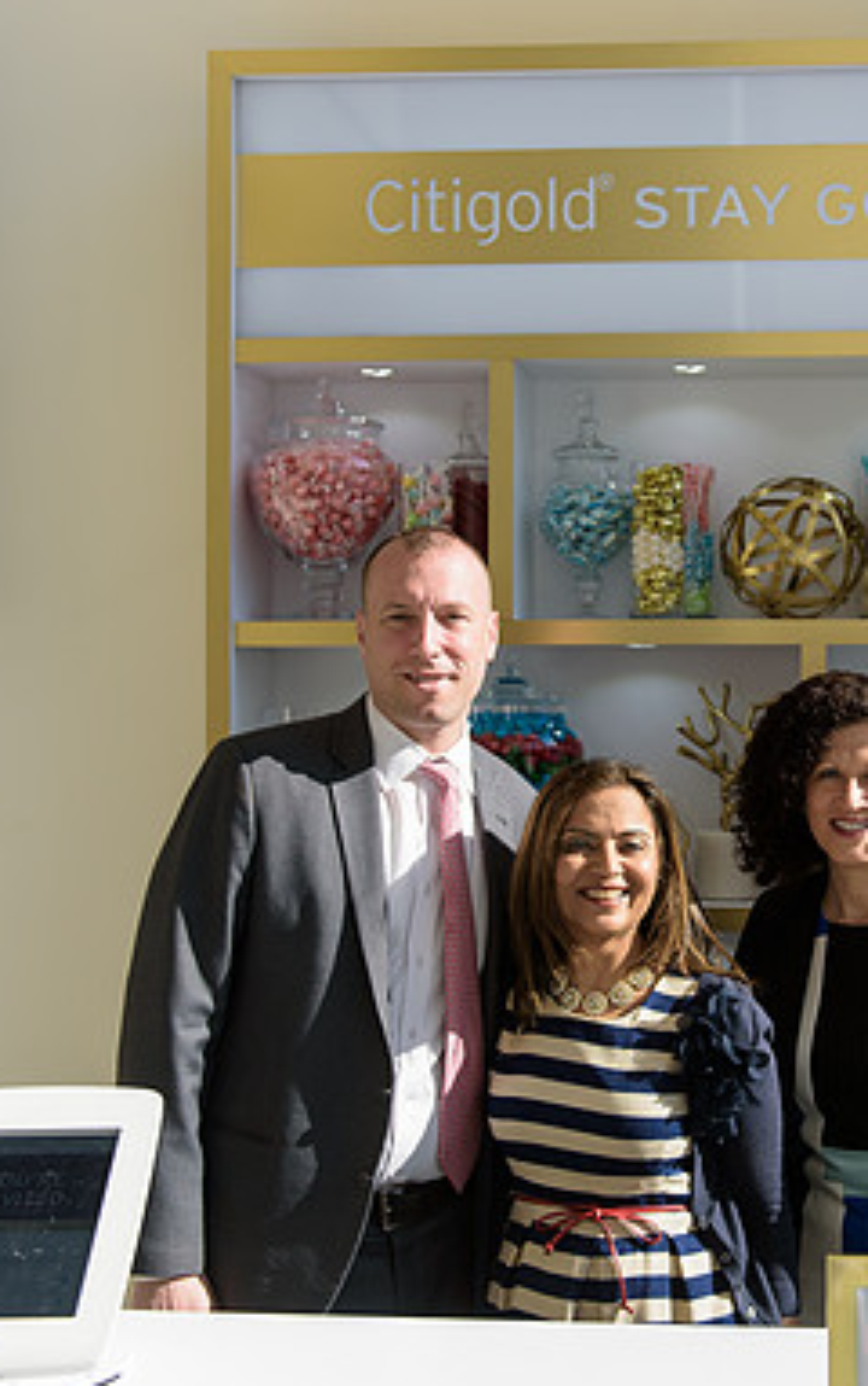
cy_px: 693
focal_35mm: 54
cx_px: 705
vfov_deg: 37.5
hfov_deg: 23.6
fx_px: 2040
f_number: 3.2
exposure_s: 1/1600
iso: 200
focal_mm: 35
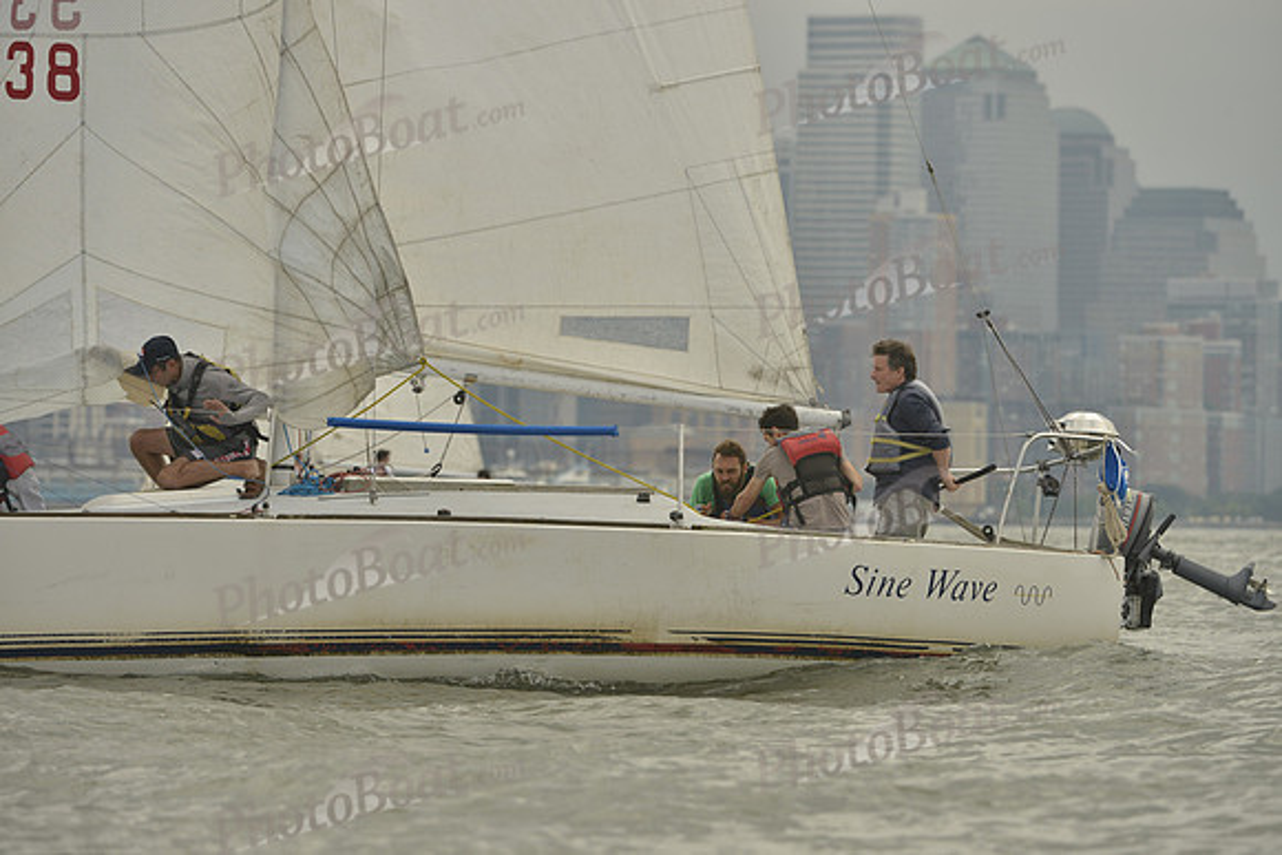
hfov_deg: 7.4
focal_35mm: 280
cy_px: 428
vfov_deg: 4.9
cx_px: 641
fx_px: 9973
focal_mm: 280
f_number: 8
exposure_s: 1/1250
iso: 400
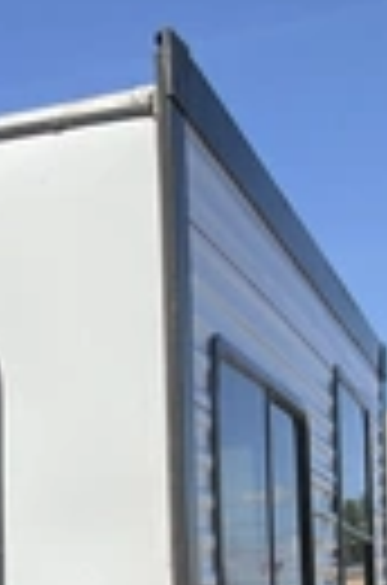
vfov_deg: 20.9
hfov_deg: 12.9
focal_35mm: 93
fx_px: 1508
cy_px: 644
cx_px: -374
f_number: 1.8
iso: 25
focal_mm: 3
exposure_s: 1/2141
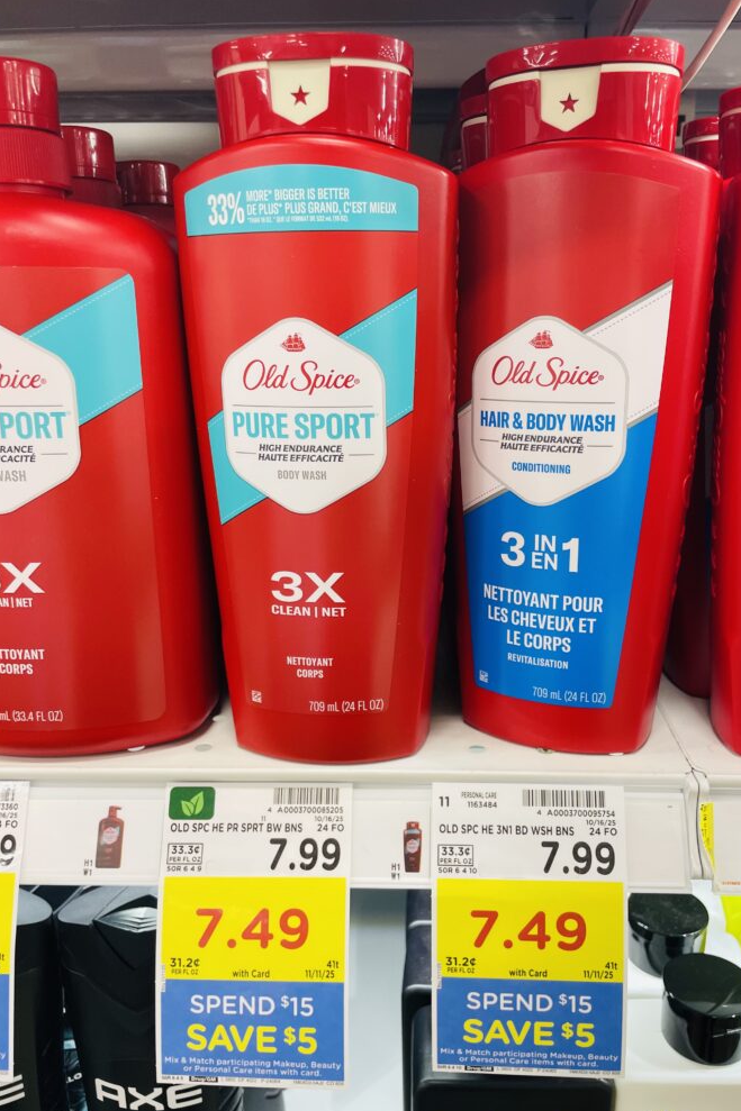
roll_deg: +0.4
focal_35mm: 28
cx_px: 426
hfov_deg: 46.2
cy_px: 553
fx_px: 865
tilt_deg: -14.4
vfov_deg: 65.5
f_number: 1.6
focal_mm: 4.2
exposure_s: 1/60
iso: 64
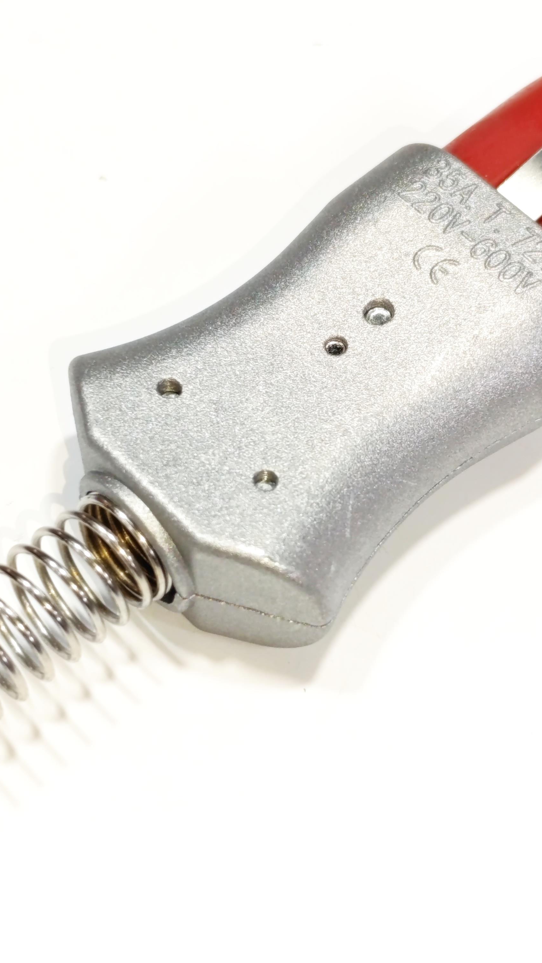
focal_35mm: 34
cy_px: 484
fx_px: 869
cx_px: 267
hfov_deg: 34.7
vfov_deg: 58.0
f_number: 1.6
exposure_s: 1/100
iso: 500
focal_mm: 6.14
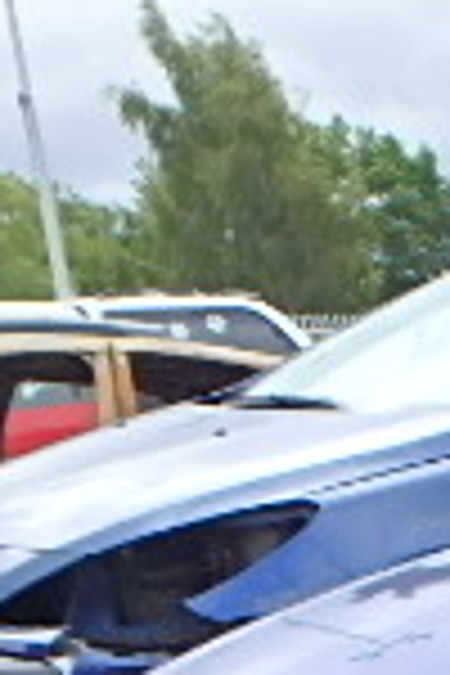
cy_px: 950
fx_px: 1744
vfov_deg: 19.6
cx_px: 1202
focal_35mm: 93
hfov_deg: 11.3
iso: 125
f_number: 3.5
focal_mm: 3.7
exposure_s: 1/400
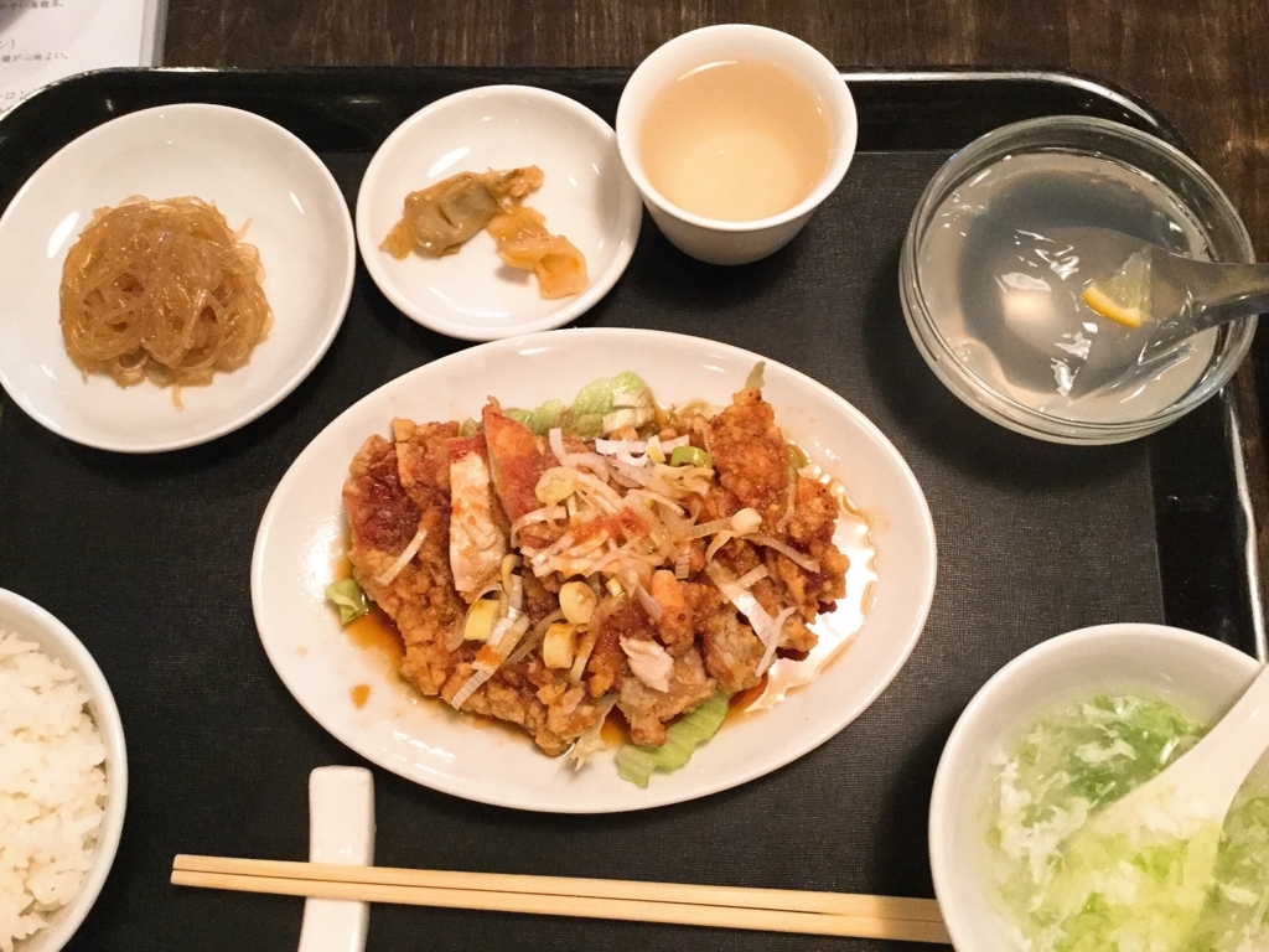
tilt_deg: -75.3
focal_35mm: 31
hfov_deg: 58.4
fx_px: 1136
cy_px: 476
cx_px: 634
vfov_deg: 45.4
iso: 200
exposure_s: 1/20
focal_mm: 3.3
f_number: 2.4
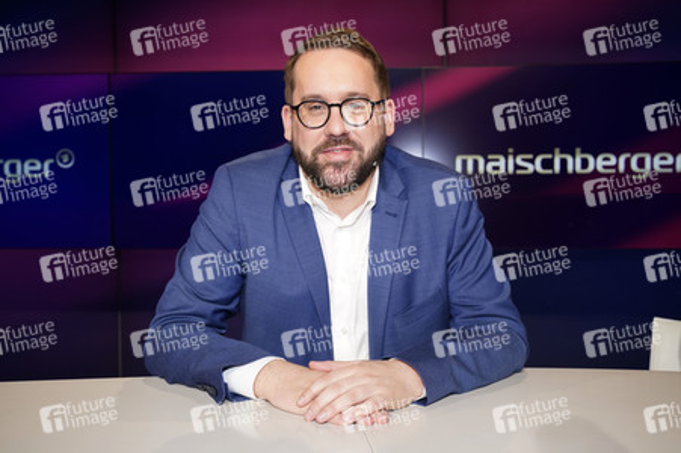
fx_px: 605
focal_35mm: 32
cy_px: 226
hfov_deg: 58.8
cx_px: 340
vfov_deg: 41.1
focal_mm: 32
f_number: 5
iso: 1600
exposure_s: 1/160
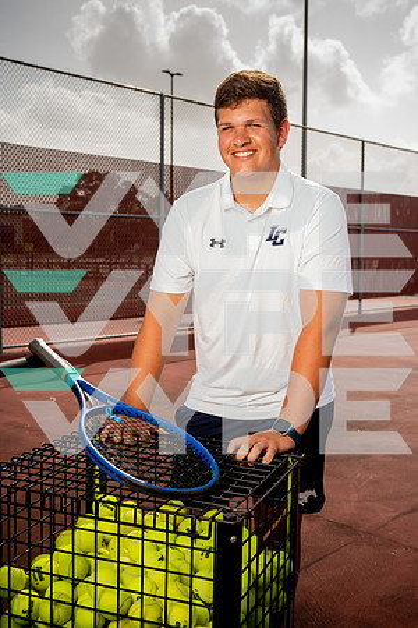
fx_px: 731
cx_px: 209
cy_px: 314
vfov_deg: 46.4
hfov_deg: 31.9
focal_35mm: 42
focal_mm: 42
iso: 50
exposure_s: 1/250
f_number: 6.3
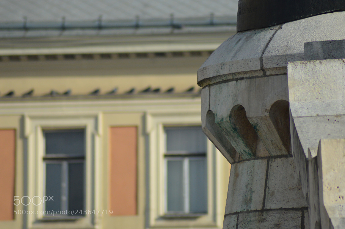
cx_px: 172
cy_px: 114
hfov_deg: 4.6
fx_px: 4309
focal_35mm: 450
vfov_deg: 3.0
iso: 400
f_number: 5.6
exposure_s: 1/2000
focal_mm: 300
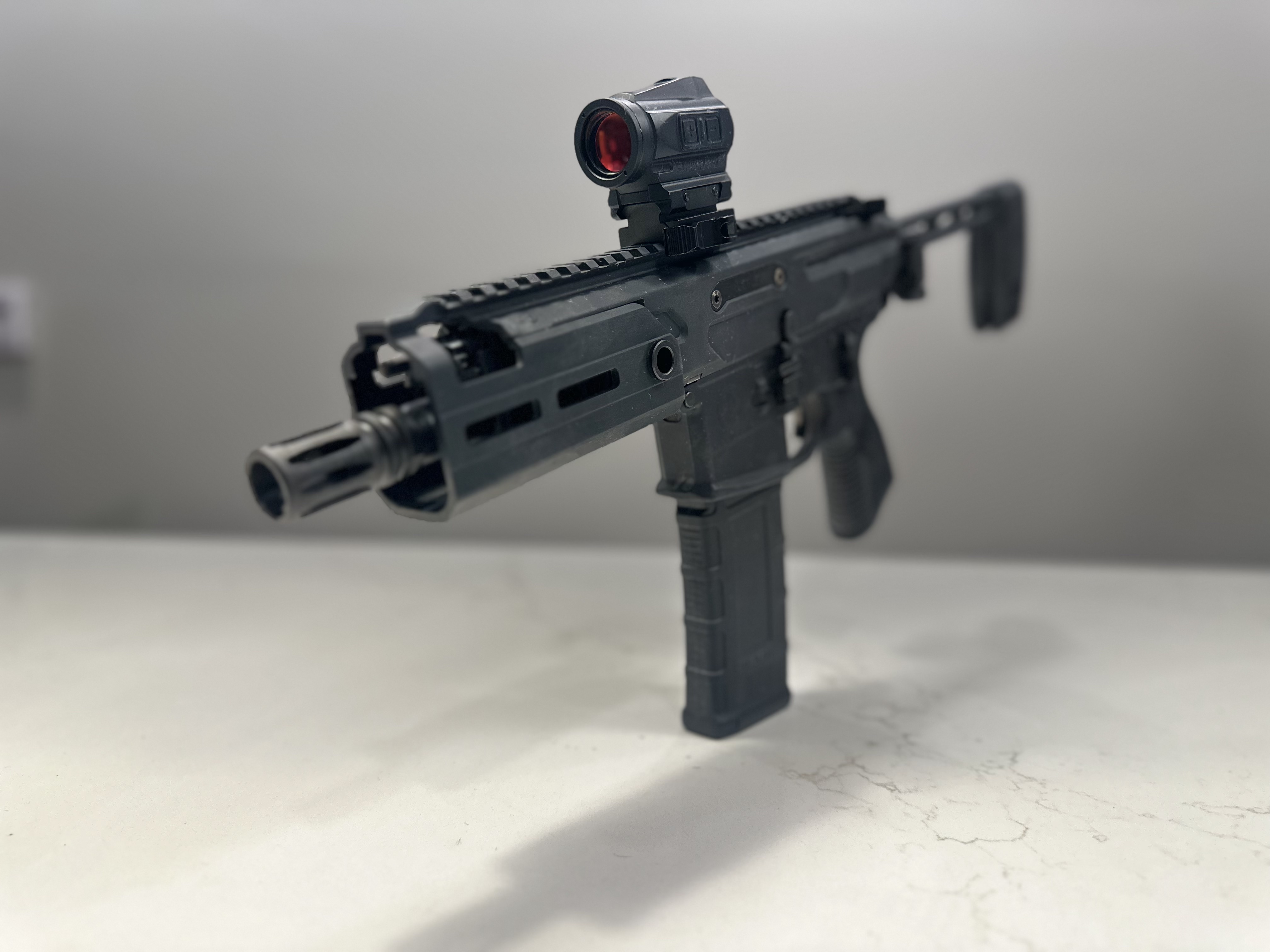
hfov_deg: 71.6
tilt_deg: -5.1
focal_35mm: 24
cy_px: 476
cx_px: 635
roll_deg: -1.1
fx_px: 881
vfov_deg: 56.8
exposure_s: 1/60
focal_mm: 6.86
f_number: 1.78
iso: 200
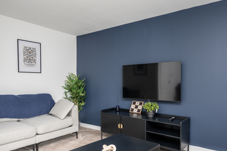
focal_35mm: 26
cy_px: 87
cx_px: 120
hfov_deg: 69.3
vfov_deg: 49.4
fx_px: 164
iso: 250
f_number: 1.8
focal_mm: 14
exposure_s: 1/200
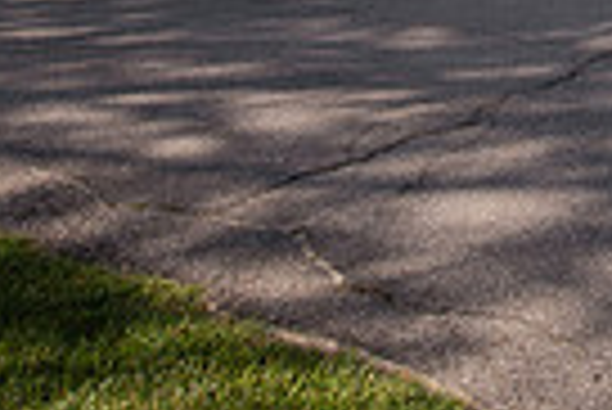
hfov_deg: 21.7
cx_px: 778
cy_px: -367
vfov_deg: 14.0
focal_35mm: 85
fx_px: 1447
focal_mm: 20
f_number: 5.6
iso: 125
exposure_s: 1/250
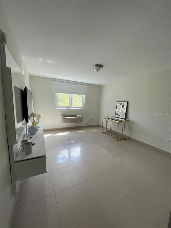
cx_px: 86
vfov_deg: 106.2
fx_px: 86
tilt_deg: -6.6
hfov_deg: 89.9
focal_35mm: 13
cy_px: 114
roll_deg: -2.7
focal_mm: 1.57
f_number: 1.8
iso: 32
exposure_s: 1/108
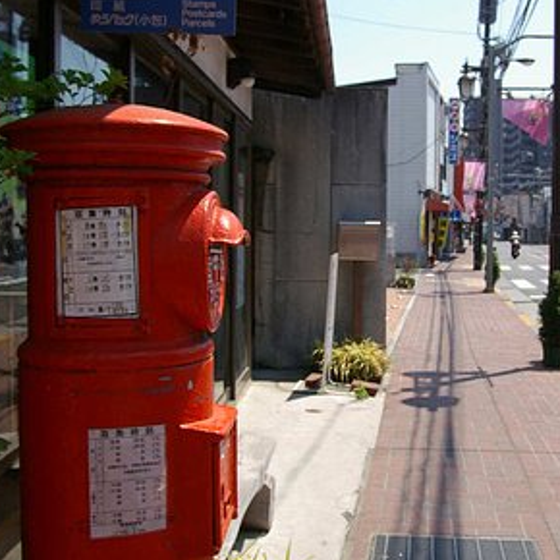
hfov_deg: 37.1
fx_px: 824
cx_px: 375
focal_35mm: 45
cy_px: 261
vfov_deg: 37.5
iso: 200
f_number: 8
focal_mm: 20
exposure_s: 1/250
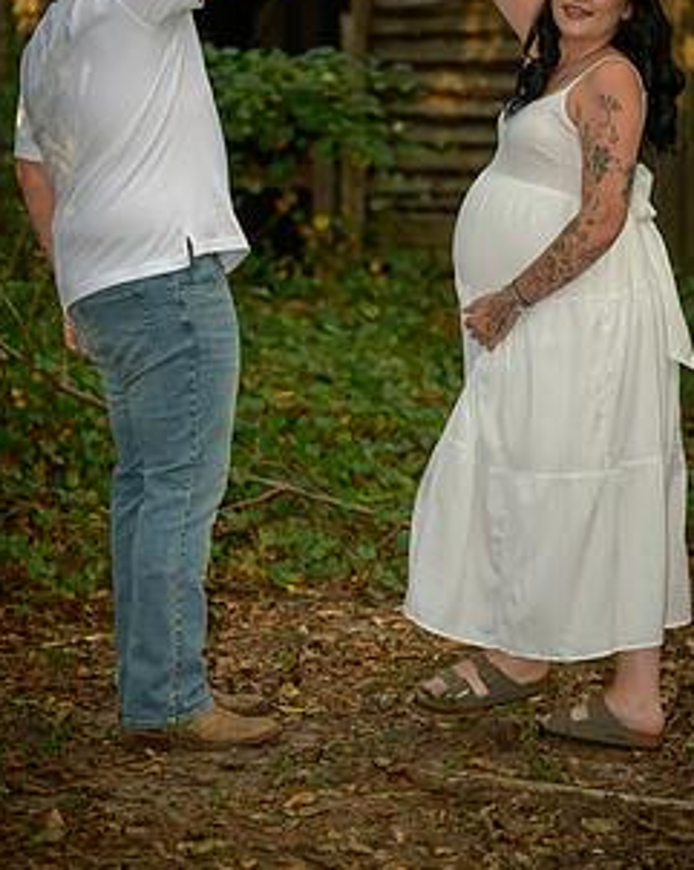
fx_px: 3780
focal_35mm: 147
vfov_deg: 13.1
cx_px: 369
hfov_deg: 10.5
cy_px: 328
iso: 200
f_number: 3.3
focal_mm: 105
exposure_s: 1/90
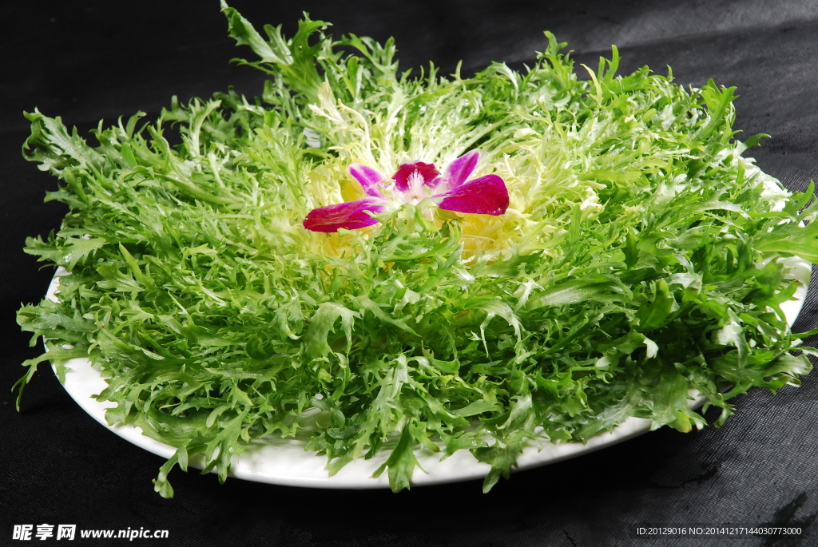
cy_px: 274
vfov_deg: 13.1
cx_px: 409
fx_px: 2388
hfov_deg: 19.4
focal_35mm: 105
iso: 100
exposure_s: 1/125
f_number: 11
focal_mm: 70
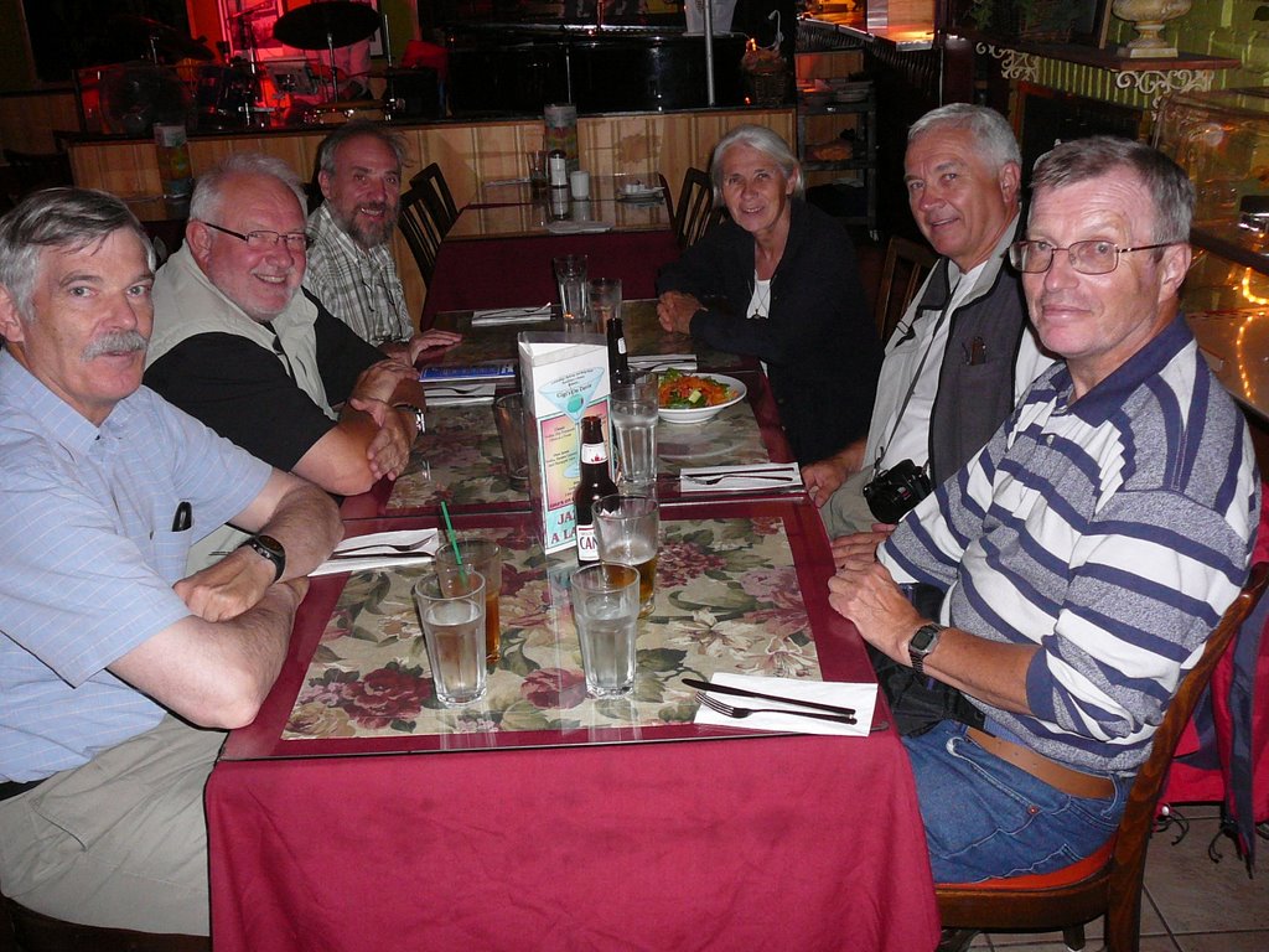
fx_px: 1283
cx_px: 634
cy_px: 476
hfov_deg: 52.6
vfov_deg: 40.7
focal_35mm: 35
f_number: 2.8
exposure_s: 1/30
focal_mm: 5.2
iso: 200
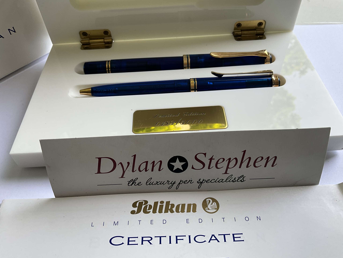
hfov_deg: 61.7
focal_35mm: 29
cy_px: 129
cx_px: 172
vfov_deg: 48.2
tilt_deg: -49.4
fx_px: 287
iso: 20
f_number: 1.8
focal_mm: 3
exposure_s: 1/122
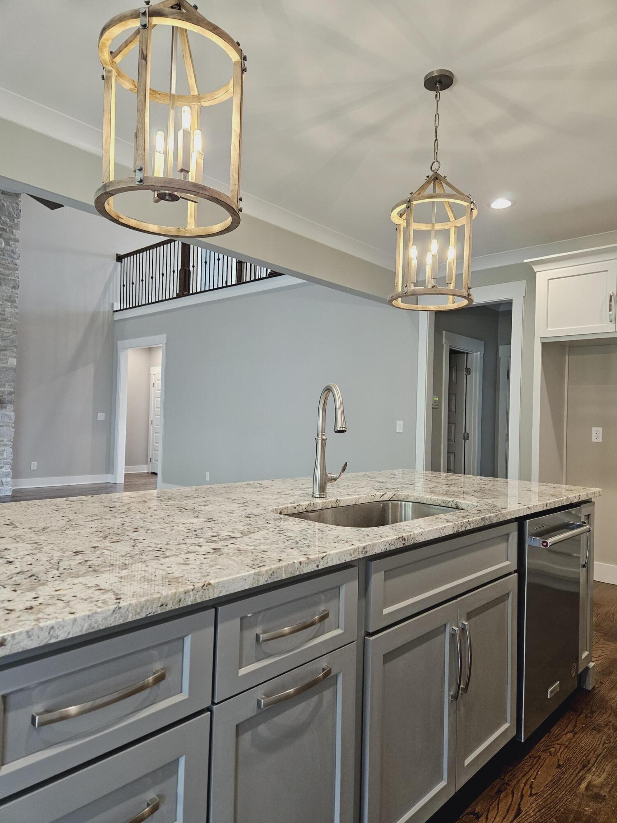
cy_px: 412
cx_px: 308
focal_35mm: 23
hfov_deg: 58.9
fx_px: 547
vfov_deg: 73.9
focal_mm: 5.4
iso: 200
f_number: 1.8
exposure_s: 1/120
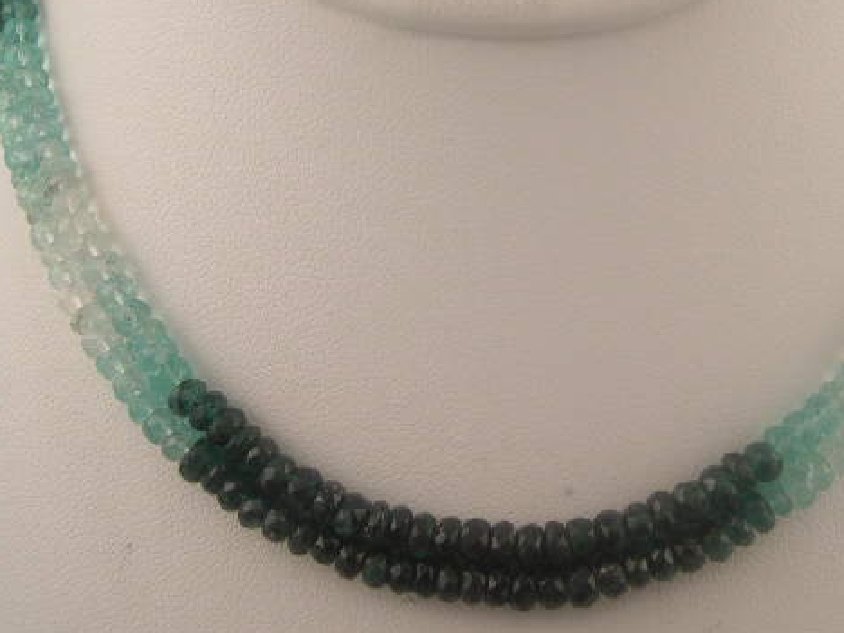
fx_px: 1268
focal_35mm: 52
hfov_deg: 36.7
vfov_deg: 27.9
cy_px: 220
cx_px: 501
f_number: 7.6
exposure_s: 1/179
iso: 100
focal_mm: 8
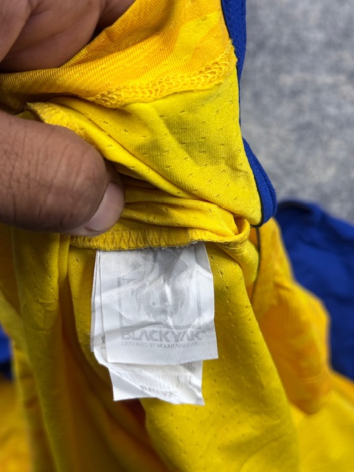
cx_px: 177
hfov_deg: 30.3
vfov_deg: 39.7
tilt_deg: -70.9
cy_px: 236
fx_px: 654
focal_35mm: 48
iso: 50
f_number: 1.78
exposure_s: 1/134
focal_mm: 6.76
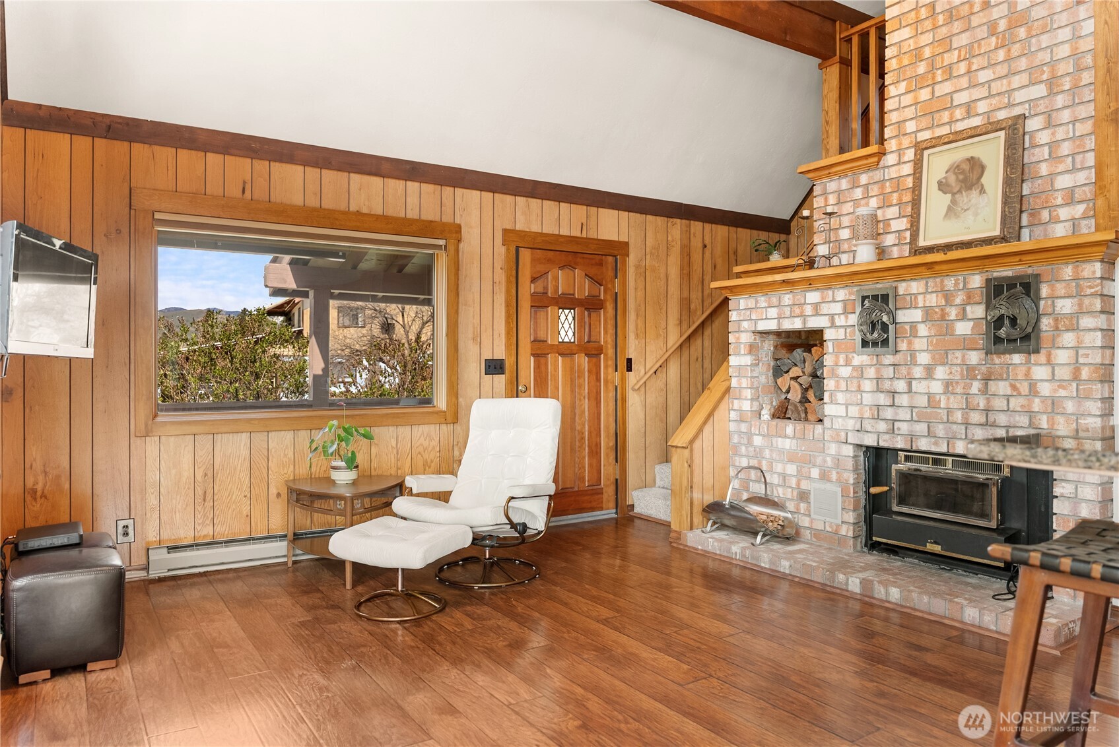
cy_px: 374
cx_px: 560
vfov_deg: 53.2
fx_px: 746
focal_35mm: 24
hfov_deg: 73.7
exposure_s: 1/15
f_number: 3.5
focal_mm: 24
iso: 400
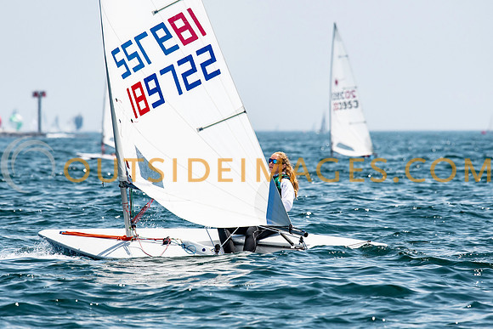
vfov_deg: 2.8
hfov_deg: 4.2
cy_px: 164
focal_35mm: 490
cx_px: 246
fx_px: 6714
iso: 200
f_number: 6.3
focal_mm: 300
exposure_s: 1/1250
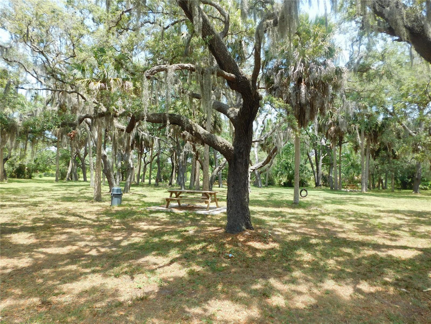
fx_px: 286
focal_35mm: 23
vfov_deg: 58.9
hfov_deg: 73.9
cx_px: 216
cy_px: 162
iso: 125
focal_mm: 4
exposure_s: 1/400
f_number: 3
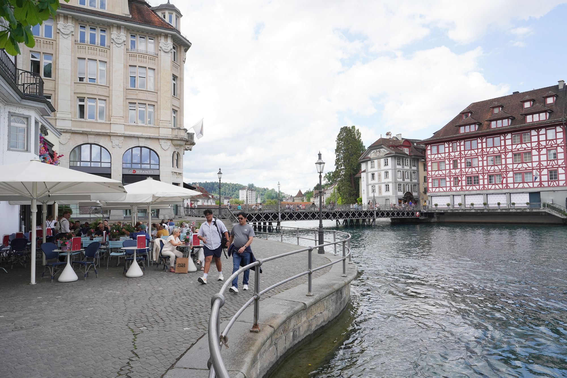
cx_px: 284
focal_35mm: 24
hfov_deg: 73.7
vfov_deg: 53.1
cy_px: 189
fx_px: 378
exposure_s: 1/320
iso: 500
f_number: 13
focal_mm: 24
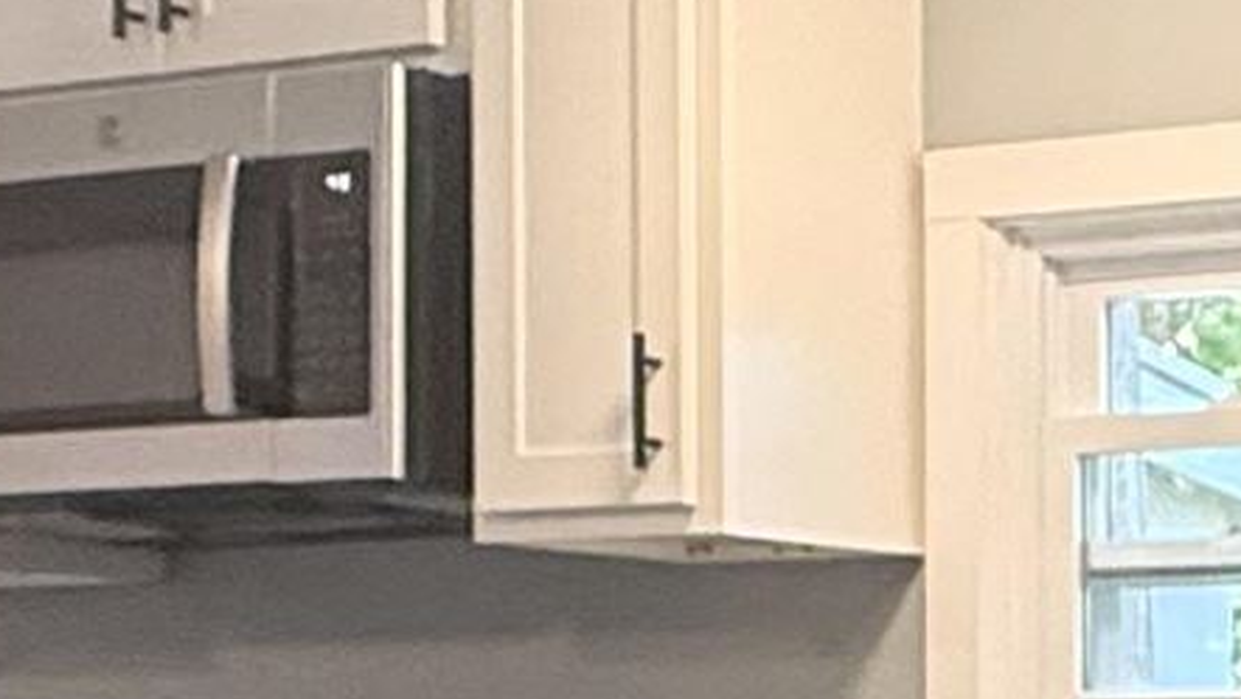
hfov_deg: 17.7
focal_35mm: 106
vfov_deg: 11.2
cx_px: 1940
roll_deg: +1.5
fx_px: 3489
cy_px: 879
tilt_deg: -0.9
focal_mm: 2.22
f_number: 2.2
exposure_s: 1/120
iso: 400
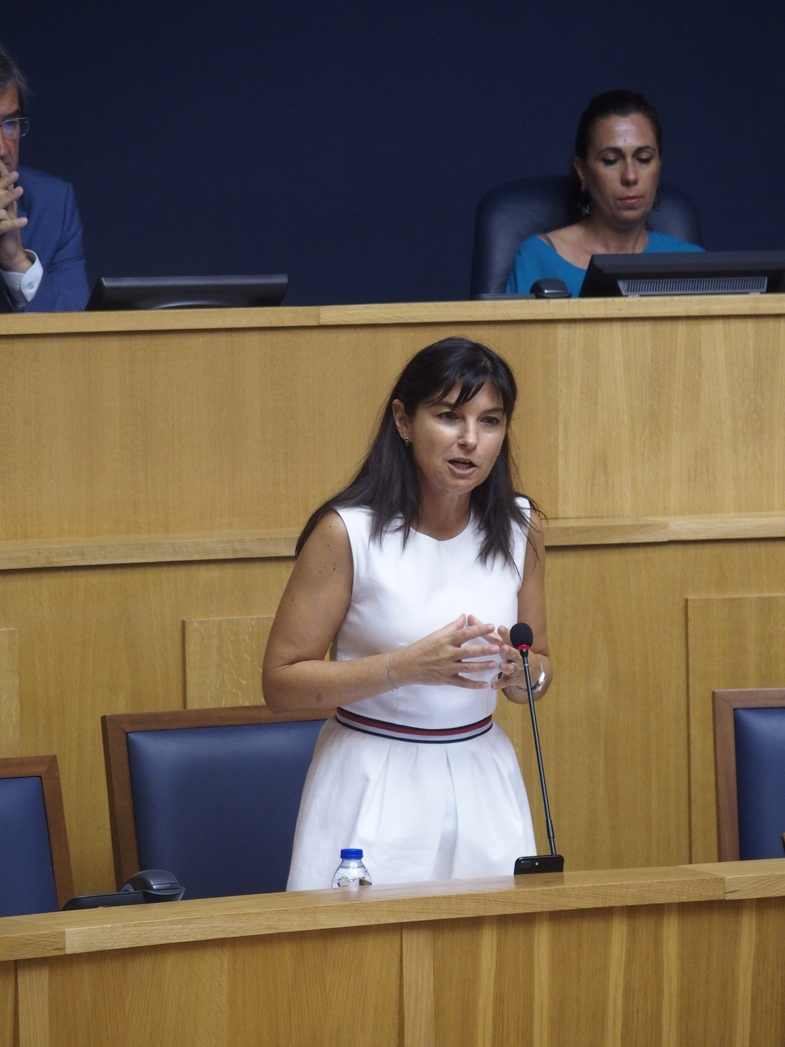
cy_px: 524
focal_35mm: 200
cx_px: 392
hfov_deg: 7.4
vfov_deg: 9.9
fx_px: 6047
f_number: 2.8
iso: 640
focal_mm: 42.5
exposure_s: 1/100
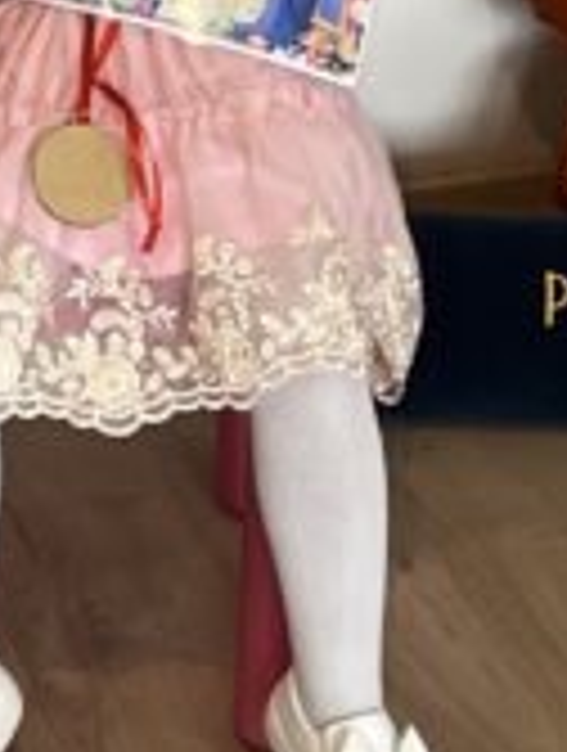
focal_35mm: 159
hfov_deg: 9.2
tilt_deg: -7.3
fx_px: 3459
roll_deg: +1.9
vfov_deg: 11.0
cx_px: -126
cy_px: -883
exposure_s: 1/100
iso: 125
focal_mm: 5.1
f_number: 1.6
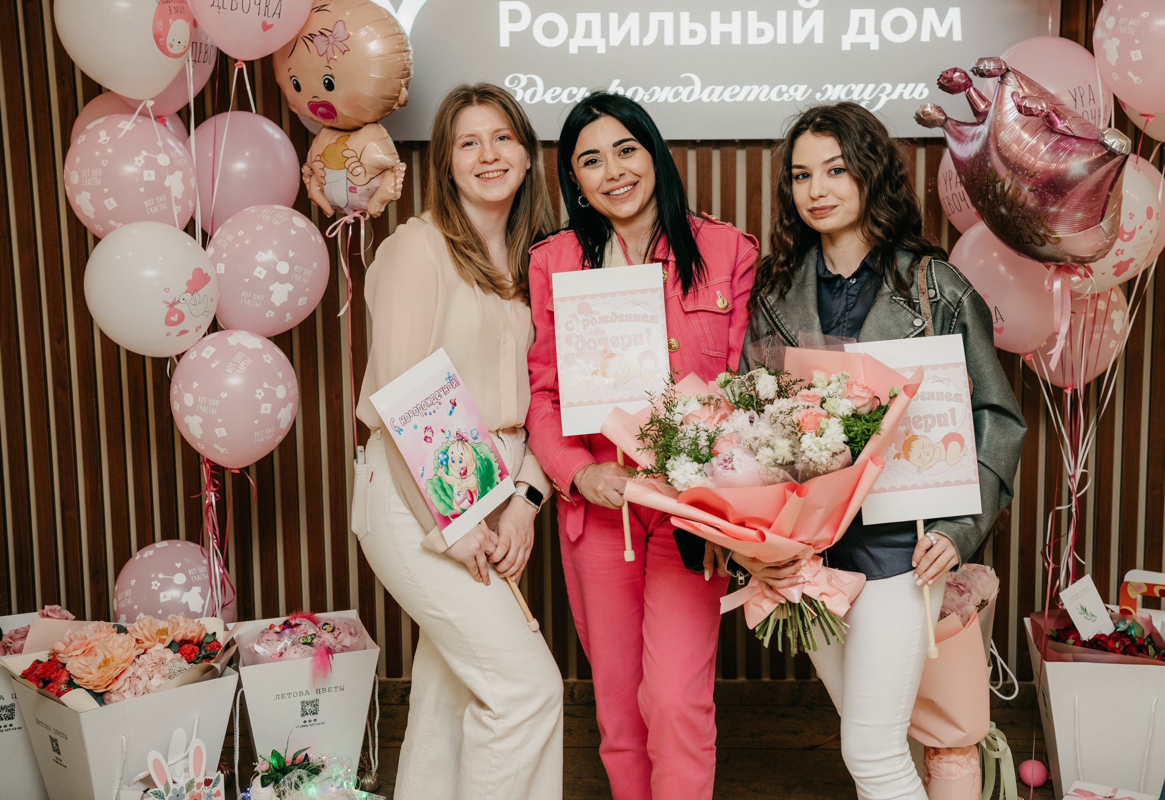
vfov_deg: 27.0
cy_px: 378
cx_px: 632
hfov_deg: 38.4
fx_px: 1670
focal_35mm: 51
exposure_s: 1/160
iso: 200
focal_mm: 45
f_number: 4
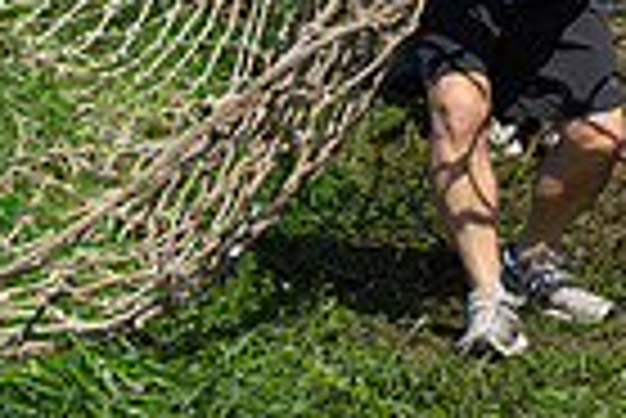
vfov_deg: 5.8
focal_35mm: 235
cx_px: 858
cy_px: -31
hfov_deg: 8.6
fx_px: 4091
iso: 100
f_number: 4
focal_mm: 30
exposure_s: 1/8000
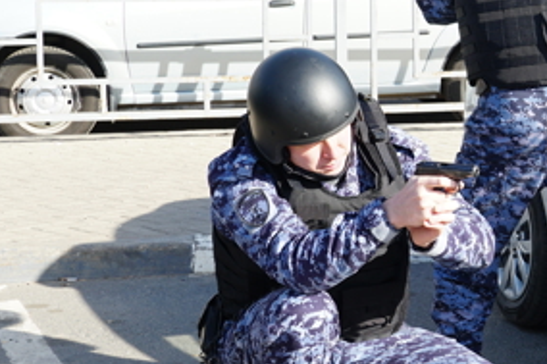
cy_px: 141
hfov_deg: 15.7
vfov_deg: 10.8
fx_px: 1928
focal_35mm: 127
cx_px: 591
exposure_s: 1/100
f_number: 8
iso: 100
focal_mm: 32
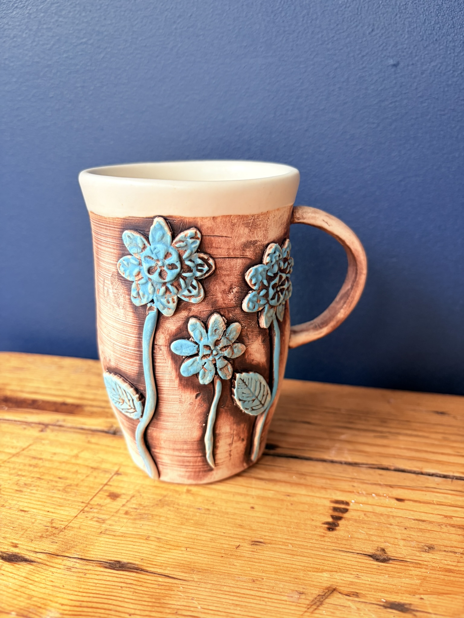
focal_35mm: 26
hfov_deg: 53.1
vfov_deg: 67.3
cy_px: 309
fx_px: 465
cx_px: 232
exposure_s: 1/121
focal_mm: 5.96
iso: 125
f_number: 1.6
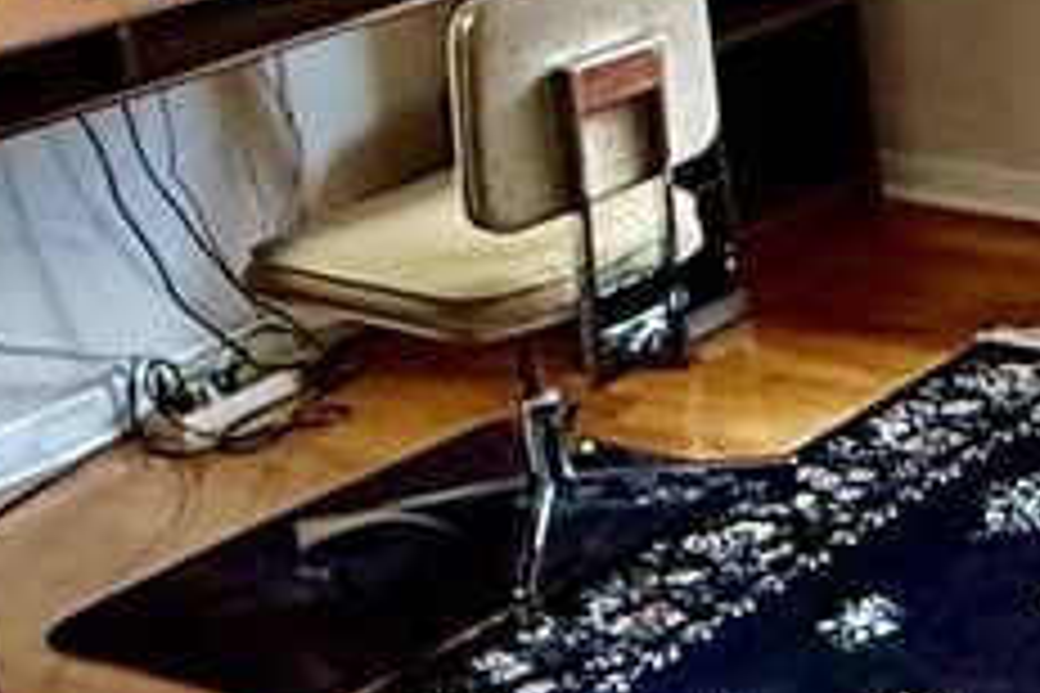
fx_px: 2918
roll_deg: +1.3
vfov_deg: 13.5
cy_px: 112
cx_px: 1697
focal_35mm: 101
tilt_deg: -17.1
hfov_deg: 17.5
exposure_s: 1/120
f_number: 2.2
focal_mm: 2.22
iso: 250
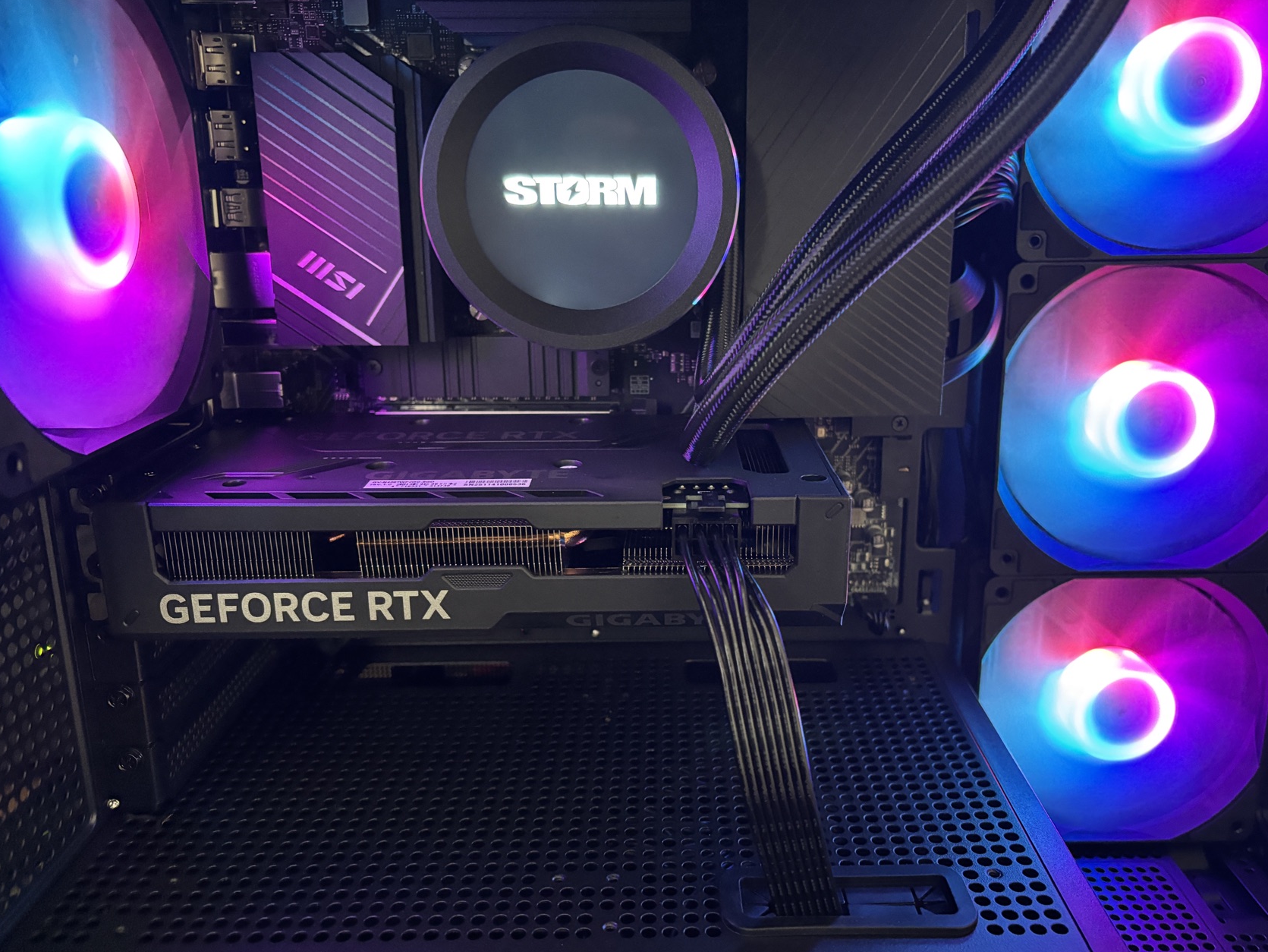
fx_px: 1026
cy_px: 462
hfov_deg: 63.4
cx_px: 675
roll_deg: +1.0
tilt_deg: -15.3
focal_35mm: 28
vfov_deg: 49.8
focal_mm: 5.96
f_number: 1.6
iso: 640
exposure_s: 1/36
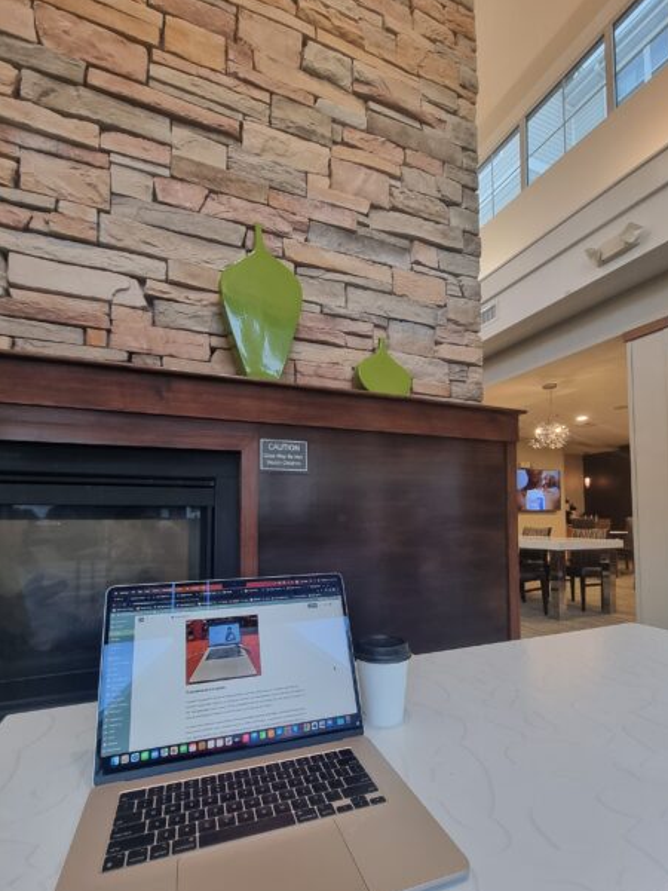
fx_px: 386
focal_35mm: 15
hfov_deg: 81.7
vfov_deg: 97.7
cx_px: 336
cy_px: 500
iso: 320
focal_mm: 2.2
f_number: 2.2
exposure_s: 1/60
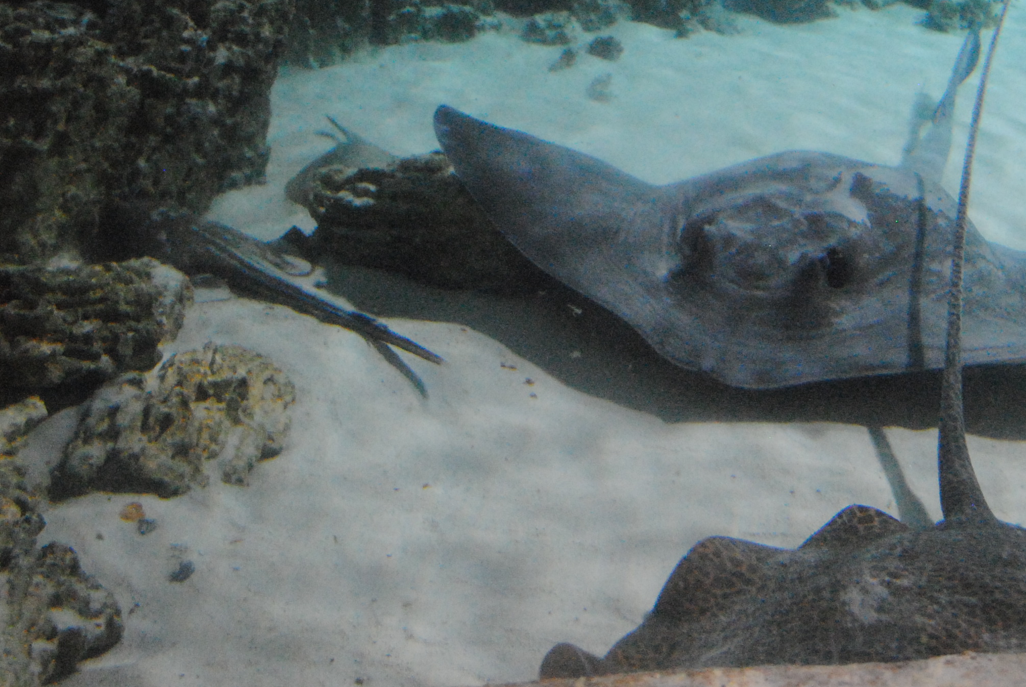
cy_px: 118
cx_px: 760
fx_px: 1484
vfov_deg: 25.5
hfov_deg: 37.3
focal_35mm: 52
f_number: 4
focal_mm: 18
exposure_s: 1/60
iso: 1600
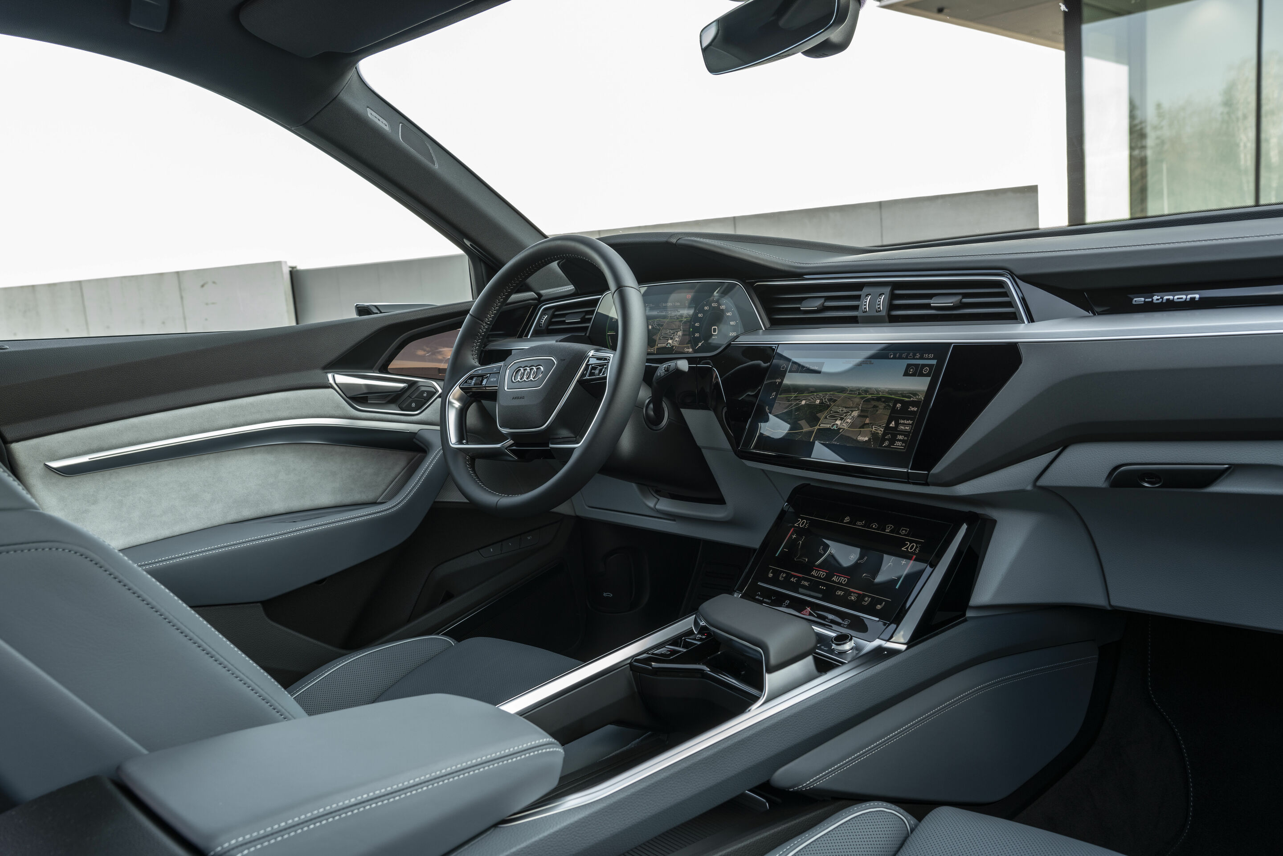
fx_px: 962
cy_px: 428
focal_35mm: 27
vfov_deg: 47.9
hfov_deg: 67.4
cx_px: 642
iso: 125
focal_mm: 27
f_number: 8
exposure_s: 1/10
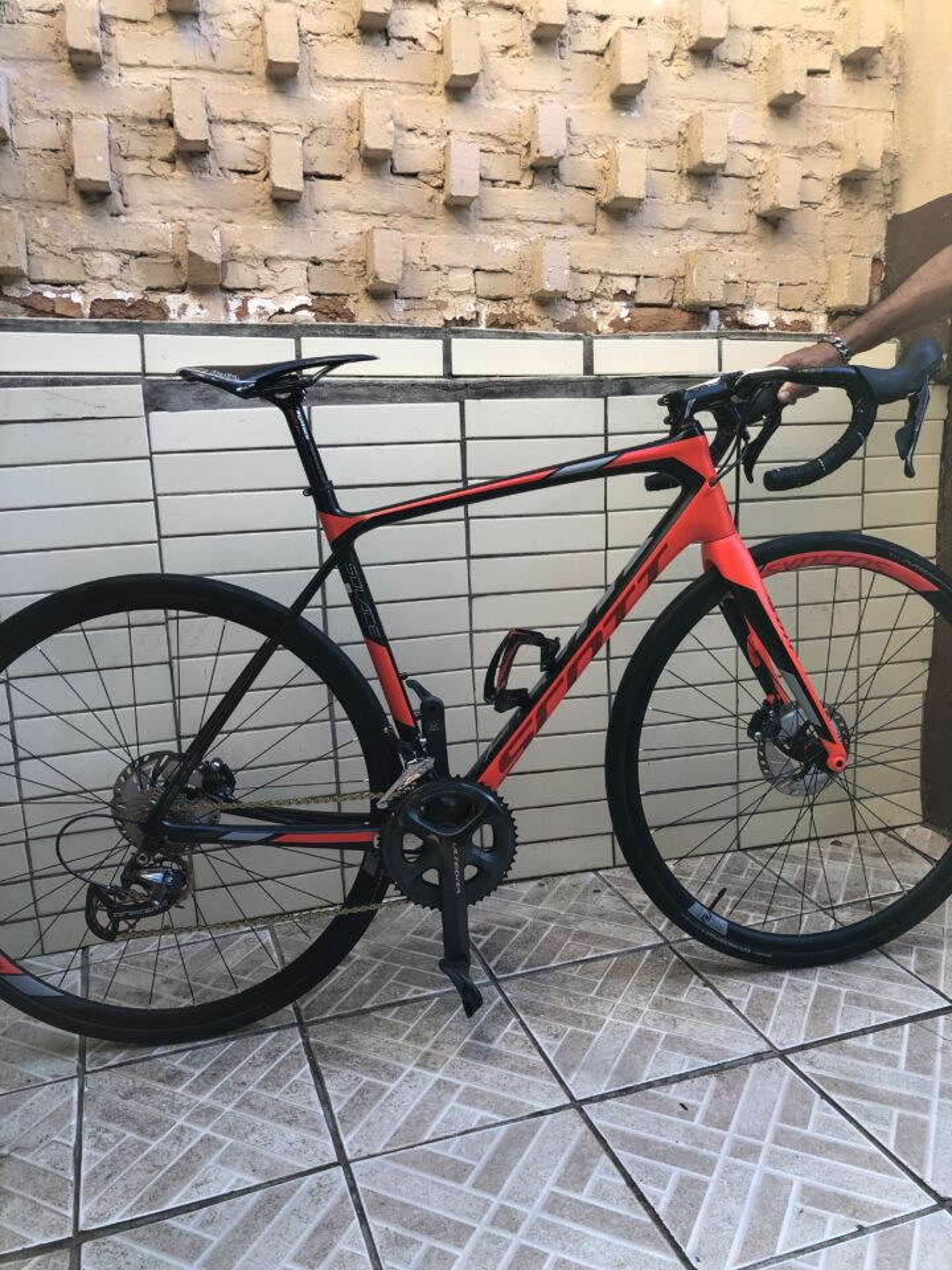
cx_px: 476
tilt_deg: -9.2
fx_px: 1027
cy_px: 635
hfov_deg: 49.7
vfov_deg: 63.4
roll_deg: +1.3
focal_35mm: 28
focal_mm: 4
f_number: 1.8
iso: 25
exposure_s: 1/120
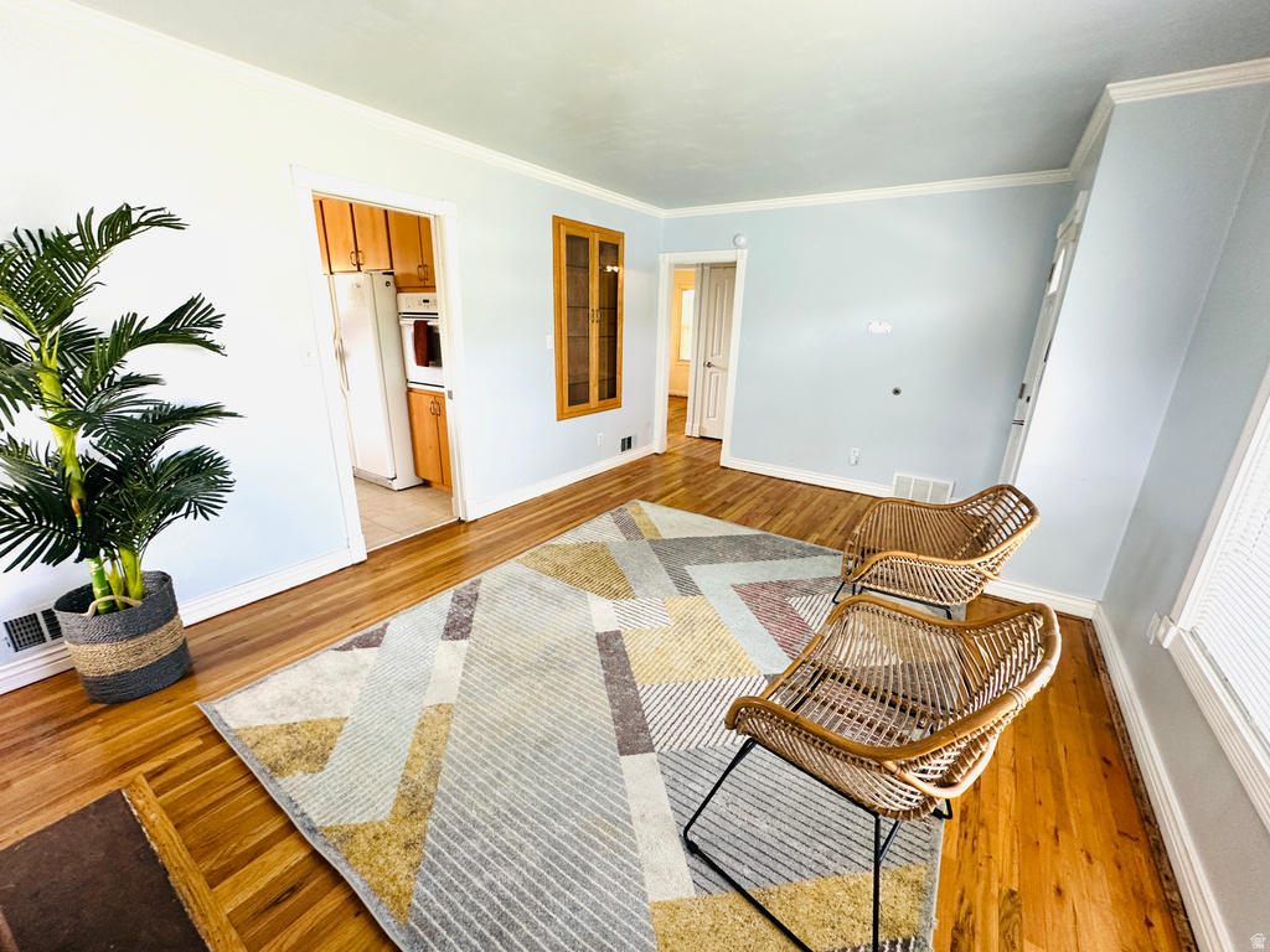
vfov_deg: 85.7
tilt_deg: -14.6
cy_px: 476
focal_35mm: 14
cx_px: 635
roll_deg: -2.1
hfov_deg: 102.1
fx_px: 514
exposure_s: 1/99
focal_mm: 2.22
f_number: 2.2
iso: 200
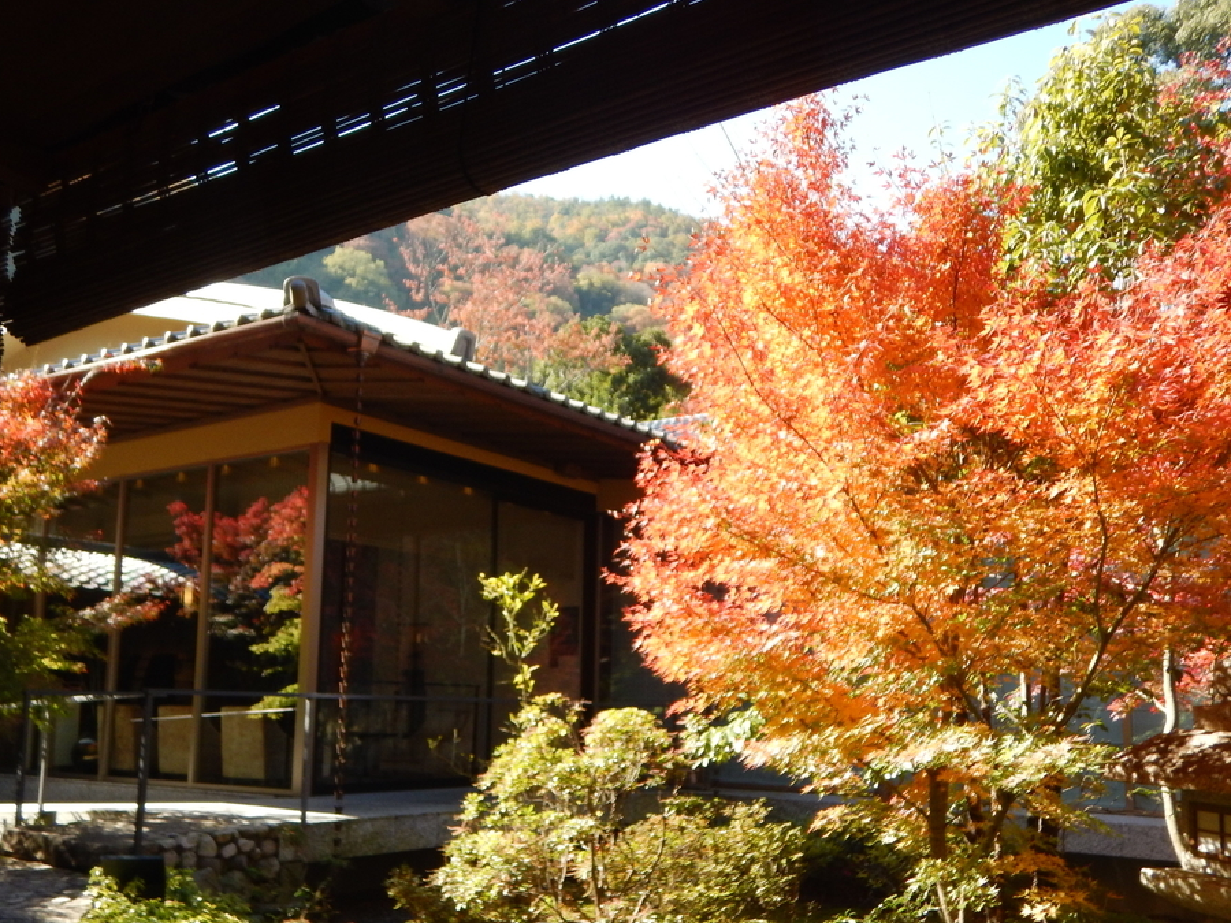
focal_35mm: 32
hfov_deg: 56.8
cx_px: 587
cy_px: 565
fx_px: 1138
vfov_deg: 43.9
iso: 125
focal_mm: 4.3
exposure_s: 1/400
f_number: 2.8
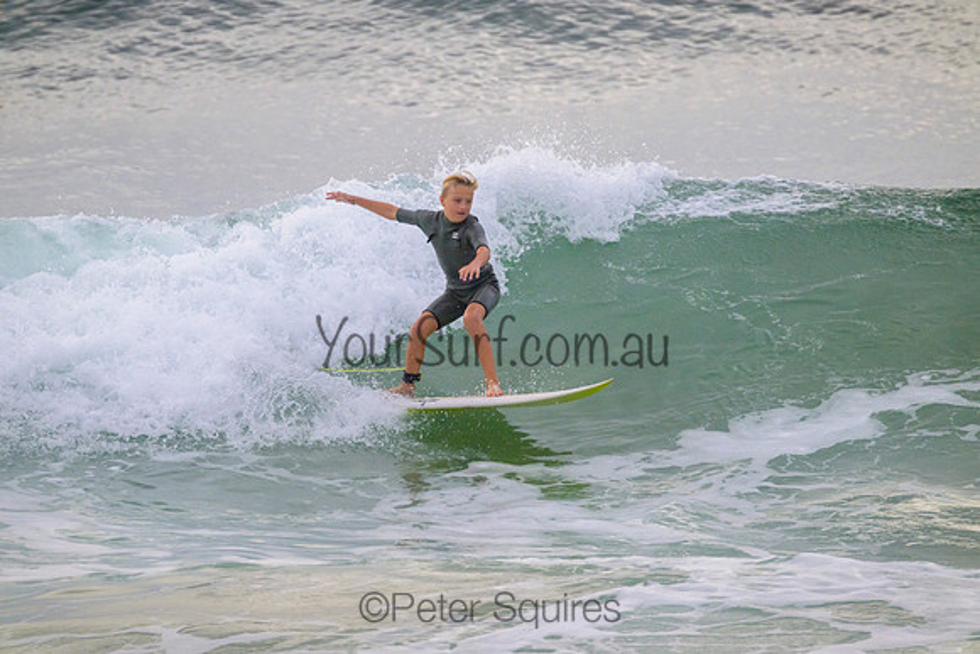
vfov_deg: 1.7
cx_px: 490
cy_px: 327
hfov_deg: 2.6
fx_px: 21782
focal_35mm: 800
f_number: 11
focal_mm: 800
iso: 2500
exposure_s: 1/2000
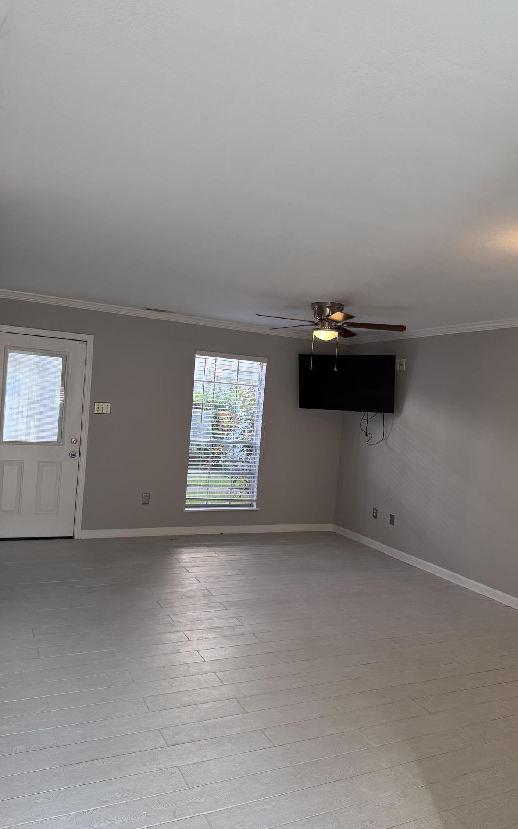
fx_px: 587
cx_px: 262
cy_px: 417
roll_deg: -4.2
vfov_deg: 70.4
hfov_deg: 47.6
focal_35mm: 26
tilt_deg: -1.7
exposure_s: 1/144
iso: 125
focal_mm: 6.76
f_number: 1.78
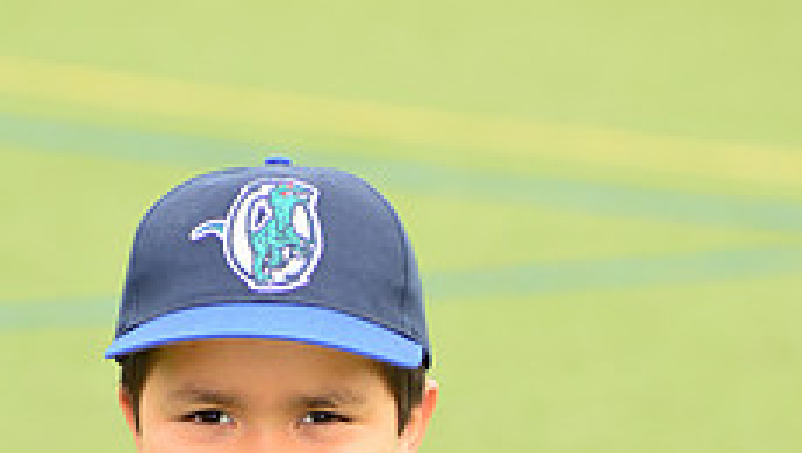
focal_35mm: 488
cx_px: 284
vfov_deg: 2.5
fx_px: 10390
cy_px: 760
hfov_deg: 4.4
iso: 250
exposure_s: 1/200
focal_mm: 185
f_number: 8
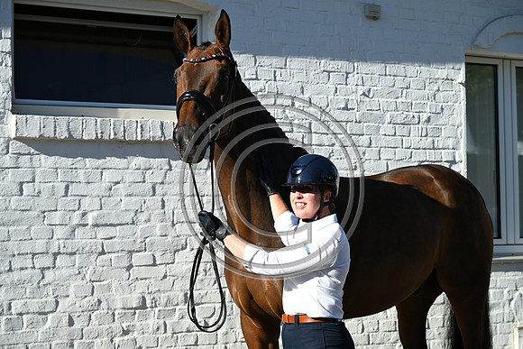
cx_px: 262
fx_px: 1046
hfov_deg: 28.1
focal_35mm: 72
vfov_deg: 18.9
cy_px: 174
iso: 400
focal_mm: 72
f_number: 5.6
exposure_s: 1/1600
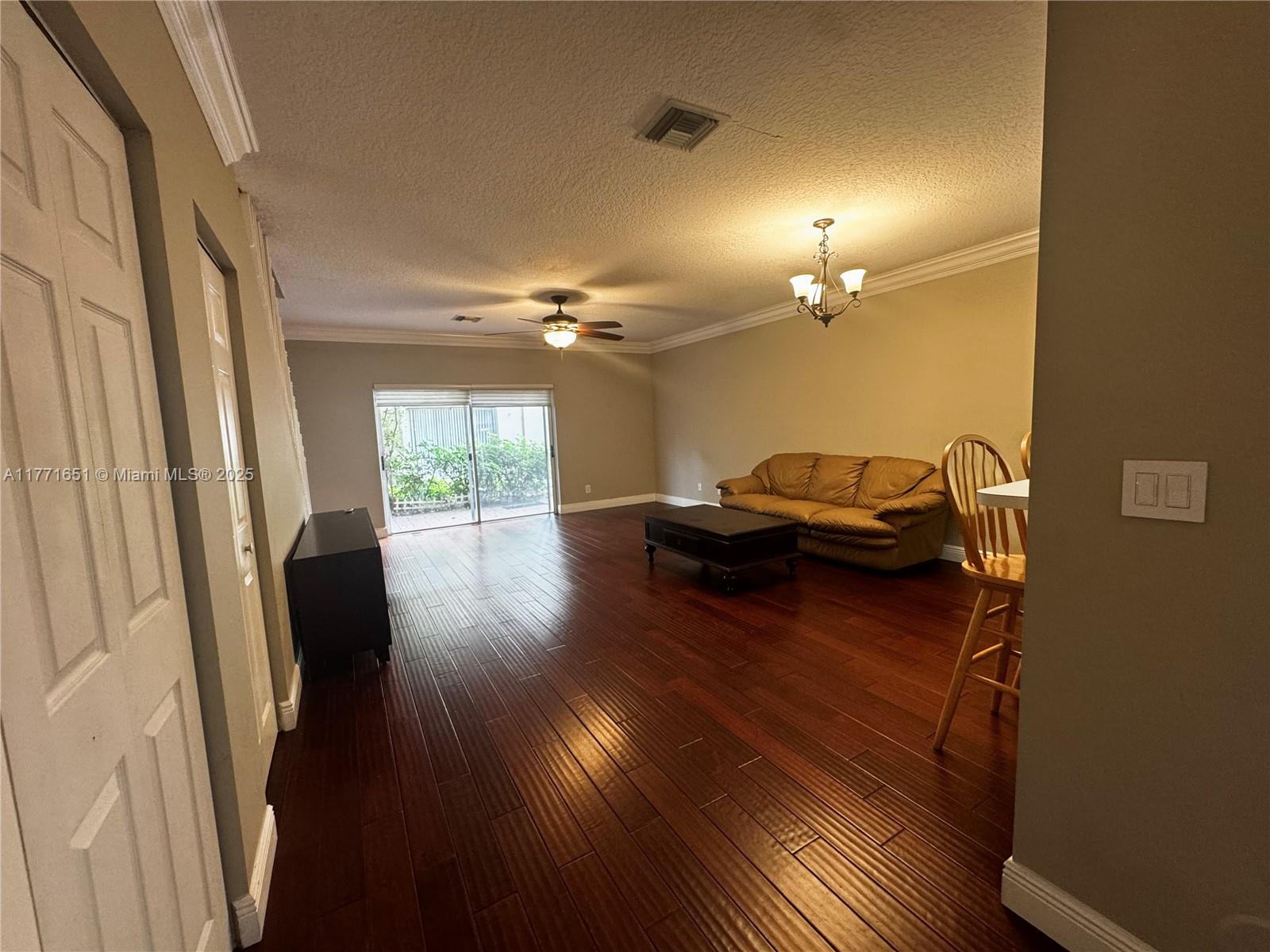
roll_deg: +2.0
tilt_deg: -6.3
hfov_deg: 102.1
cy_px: 476
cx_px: 635
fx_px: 514
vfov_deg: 85.7
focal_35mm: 14
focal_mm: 2.22
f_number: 2.2
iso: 200
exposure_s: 1/60
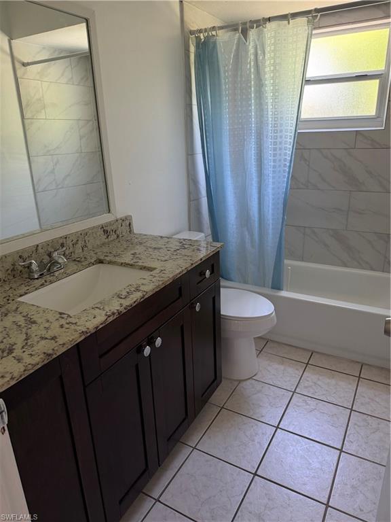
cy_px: 261
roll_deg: +1.5
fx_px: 361
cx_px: 196
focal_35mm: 24
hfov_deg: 56.8
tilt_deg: -20.8
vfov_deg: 71.6
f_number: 1.78
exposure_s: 1/80
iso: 200
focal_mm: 6.76
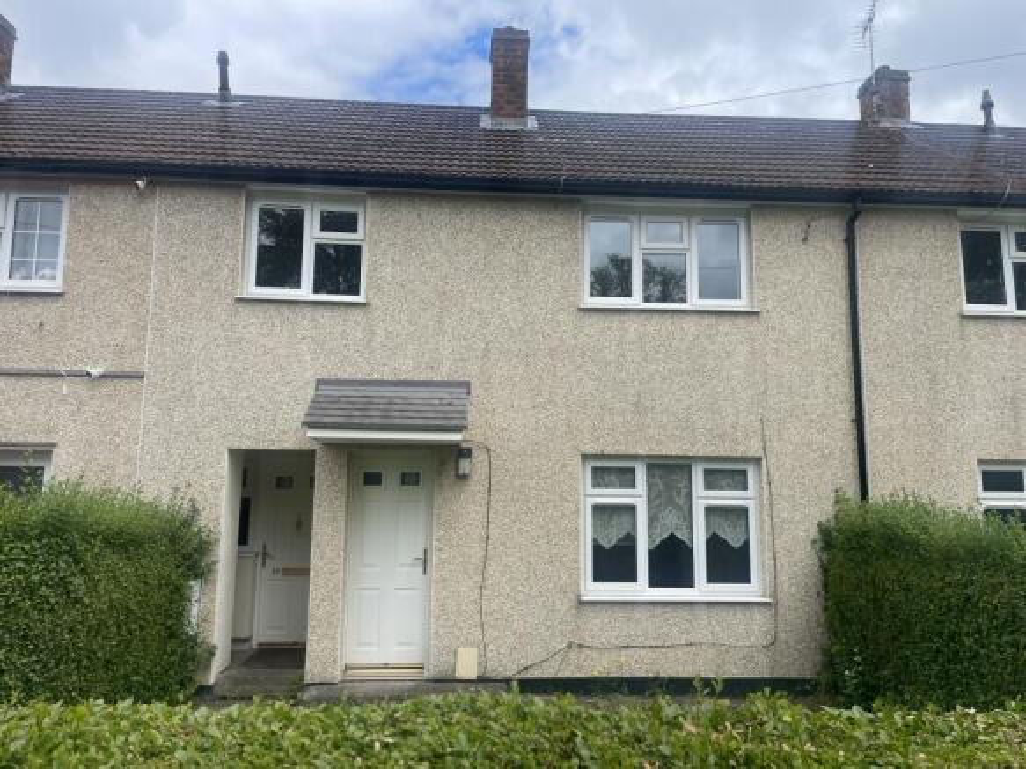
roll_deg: -0.1
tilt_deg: +6.6
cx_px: 513
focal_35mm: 26
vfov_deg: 53.0
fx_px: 770
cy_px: 384
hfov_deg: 67.3
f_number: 1.6
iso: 32
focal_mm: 4.2
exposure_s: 1/3040
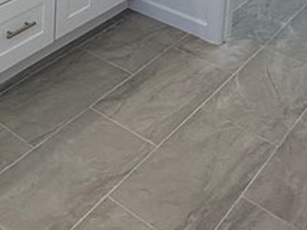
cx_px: 53
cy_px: -181
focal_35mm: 67
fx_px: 594
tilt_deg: -9.4
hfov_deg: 28.3
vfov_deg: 17.7
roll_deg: -2.5
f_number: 2.2
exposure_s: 1/120
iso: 100
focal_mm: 2.22
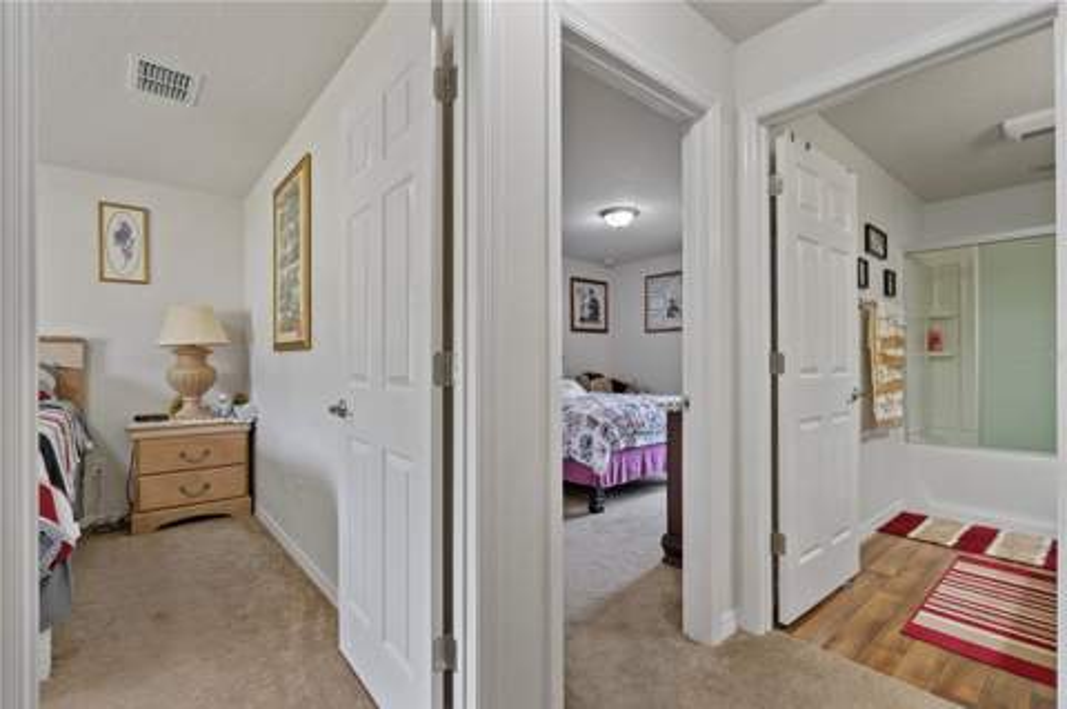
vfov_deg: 73.6
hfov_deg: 96.8
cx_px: 534
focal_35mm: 16
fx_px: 474
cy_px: 354
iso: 400
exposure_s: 1/3
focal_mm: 16
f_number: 8
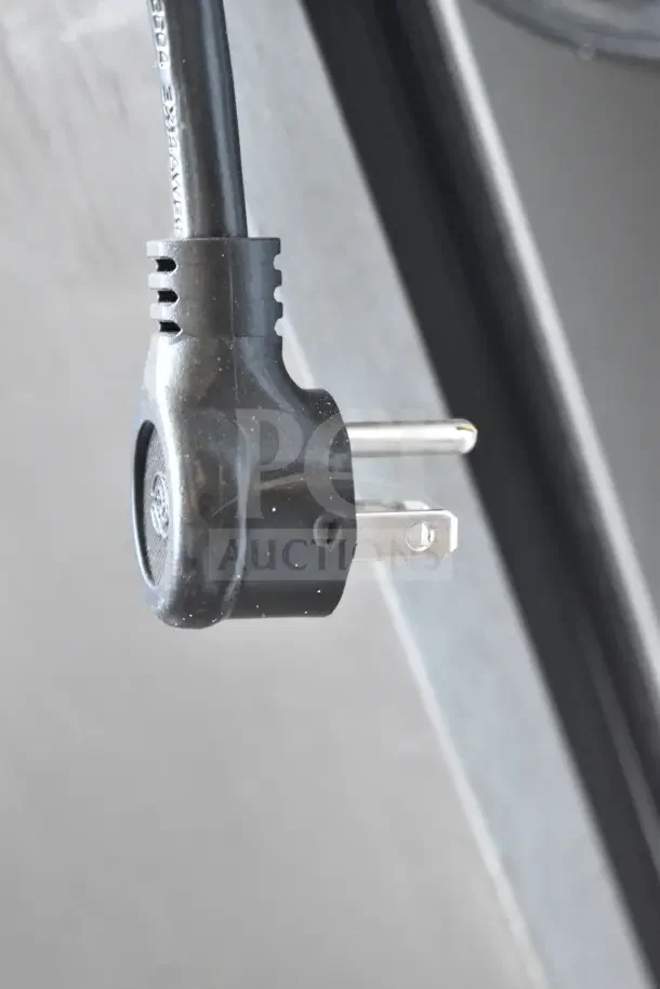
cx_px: 330
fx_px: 2269
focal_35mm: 82
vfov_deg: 24.6
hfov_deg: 16.6
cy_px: 494
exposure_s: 1/160
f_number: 6.3
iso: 6400
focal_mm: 55
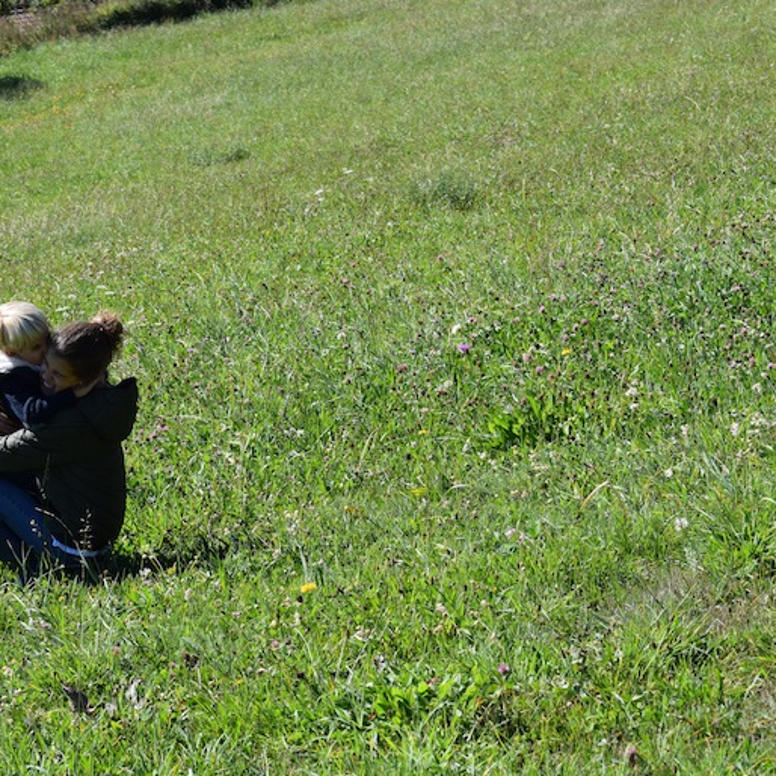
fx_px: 2679
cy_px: 389
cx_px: 224
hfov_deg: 16.4
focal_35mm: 106
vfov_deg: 16.5
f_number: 8
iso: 200
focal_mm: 55
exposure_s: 1/250
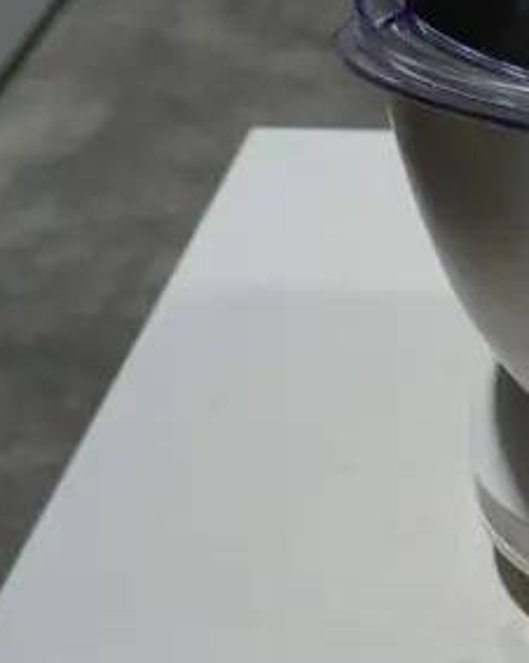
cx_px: 1109
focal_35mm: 99
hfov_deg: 13.1
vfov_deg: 19.3
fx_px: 1940
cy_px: 234
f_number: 3.5
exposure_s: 1/125
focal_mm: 14
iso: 200
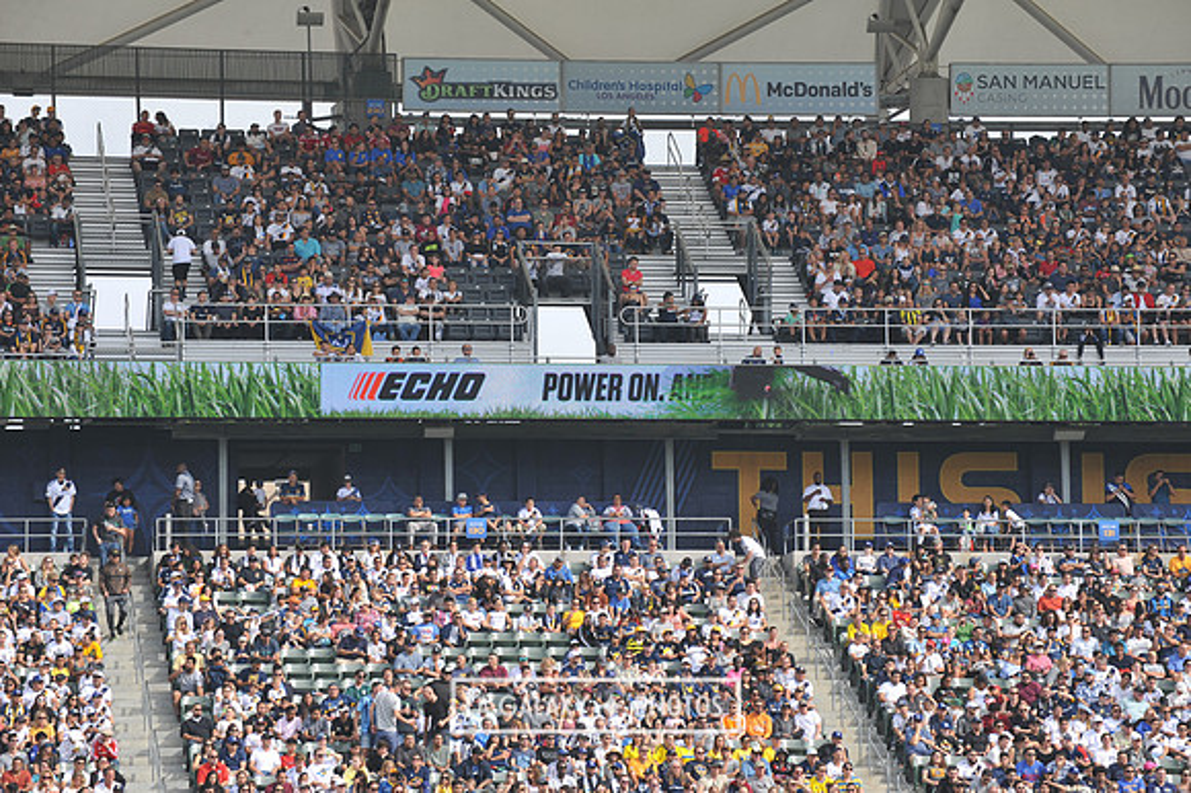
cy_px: 396
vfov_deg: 8.6
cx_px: 596
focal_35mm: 160
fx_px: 5290
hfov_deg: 12.8
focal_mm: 160
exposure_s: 1/320
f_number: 9
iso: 250
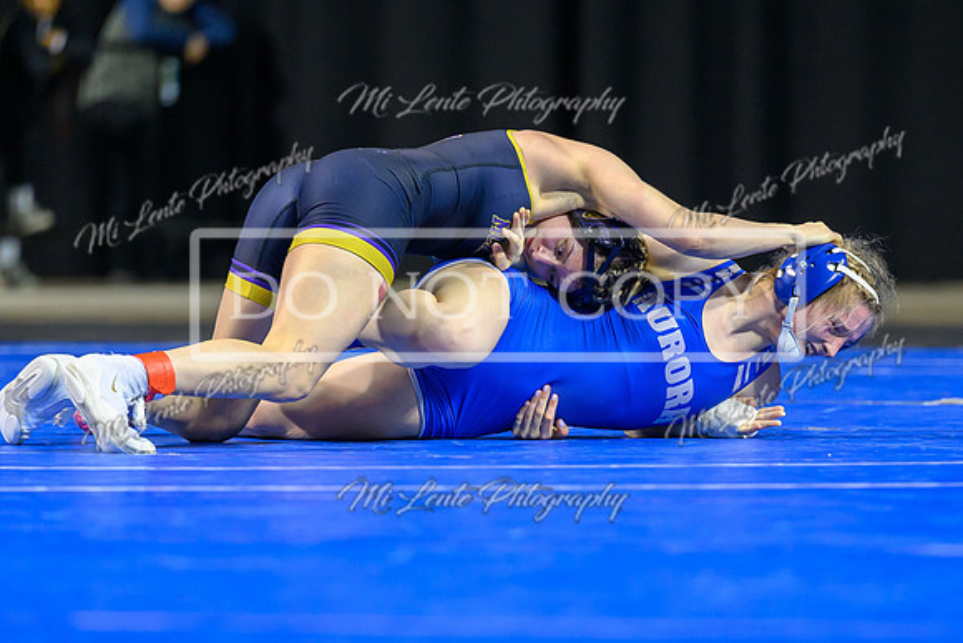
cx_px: 436
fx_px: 9041
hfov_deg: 6.1
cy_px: 409
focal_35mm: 338
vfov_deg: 4.1
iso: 3200
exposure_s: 1/800
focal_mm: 200
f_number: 2.8
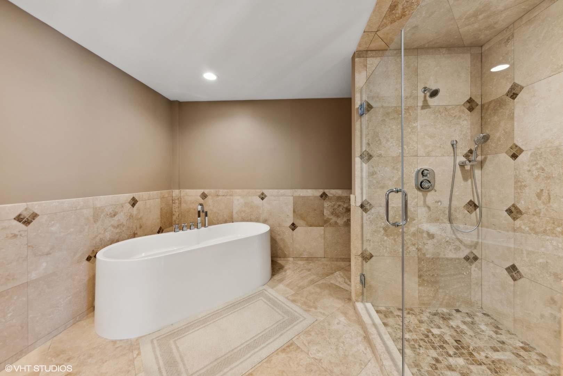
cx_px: 282
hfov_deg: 112.6
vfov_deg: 90.0
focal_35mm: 12
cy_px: 188
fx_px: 188
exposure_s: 1/6
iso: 320
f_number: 8
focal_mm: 12
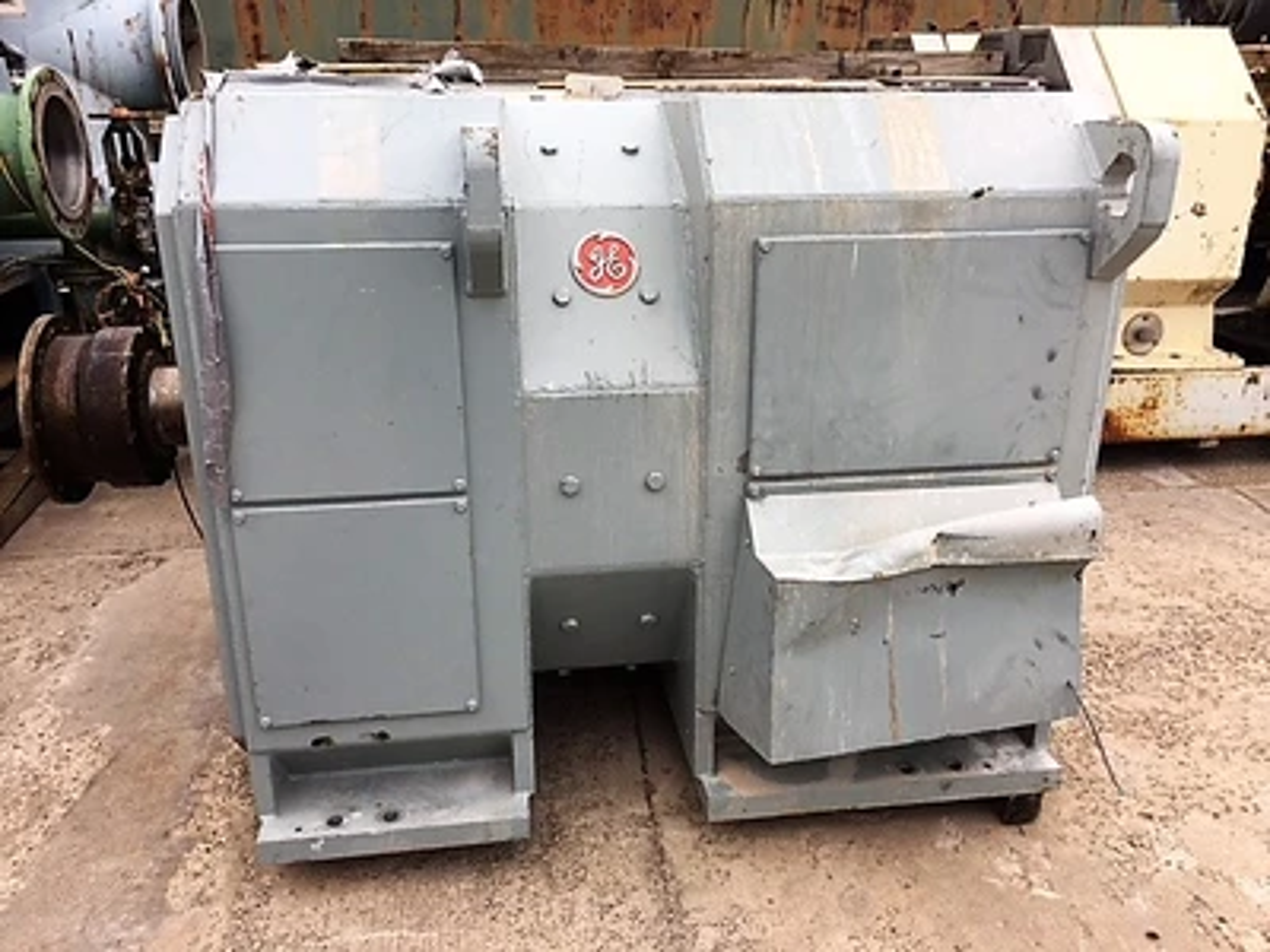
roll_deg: +0.1
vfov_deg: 48.2
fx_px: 1064
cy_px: 476
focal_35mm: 29
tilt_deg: -19.7
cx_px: 635
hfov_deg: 61.7
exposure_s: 1/259
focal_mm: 4.15
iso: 25
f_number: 2.2
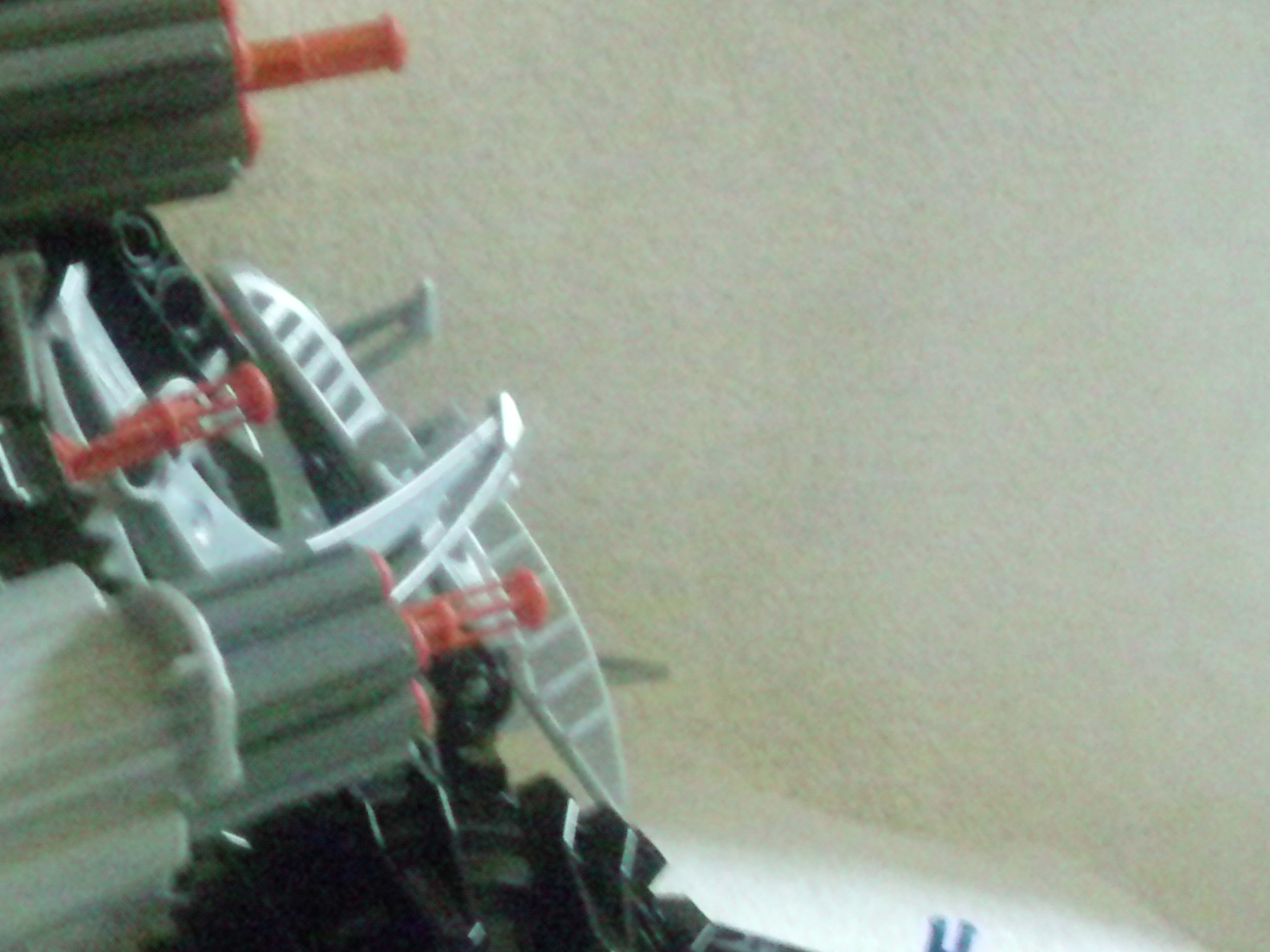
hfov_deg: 21.9
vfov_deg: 17.2
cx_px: -17
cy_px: 539
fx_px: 3155
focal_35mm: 86
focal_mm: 6.3
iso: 1600
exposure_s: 1/13
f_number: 3.1
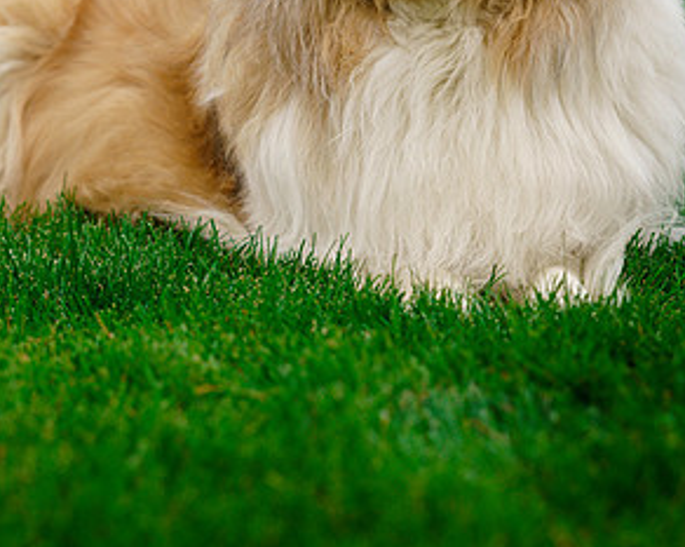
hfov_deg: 12.7
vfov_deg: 10.1
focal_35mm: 152
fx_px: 3078
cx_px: 189
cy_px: 85
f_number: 2.8
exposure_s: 1/400
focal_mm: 70
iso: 100
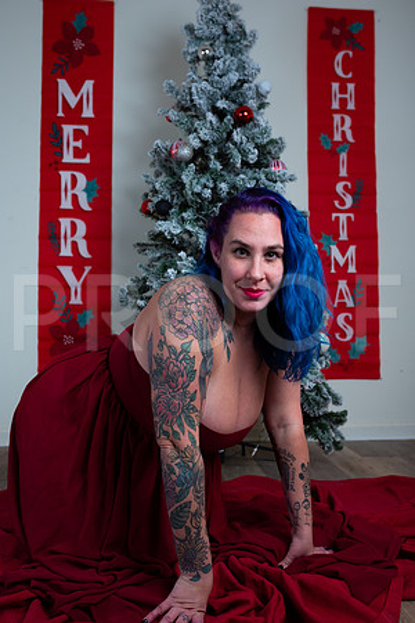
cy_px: 312
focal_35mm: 35
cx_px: 208
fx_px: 605
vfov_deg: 54.4
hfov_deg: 37.9
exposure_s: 1/800
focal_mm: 35
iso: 100
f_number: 5
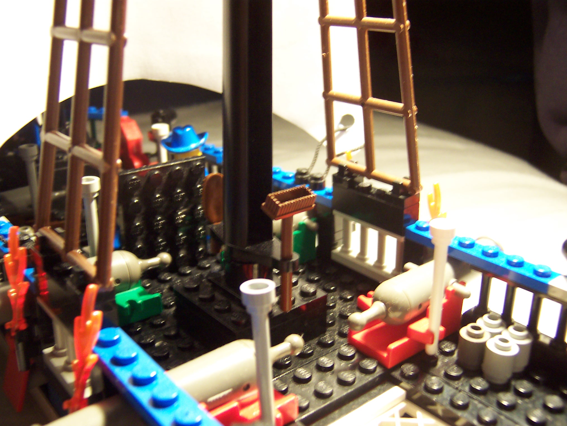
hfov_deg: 51.4
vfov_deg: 39.7
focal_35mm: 36
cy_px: 213
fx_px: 590
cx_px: 284
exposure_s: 1/15
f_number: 2.8
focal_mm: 5.6
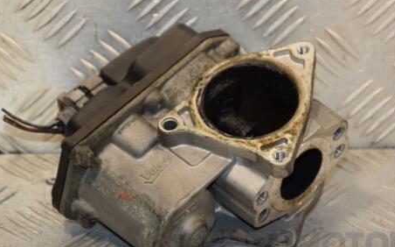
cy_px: 129
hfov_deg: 10.5
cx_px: 188
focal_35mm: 199
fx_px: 2141
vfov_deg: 6.6
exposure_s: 1/200
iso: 800
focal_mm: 98
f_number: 5.6
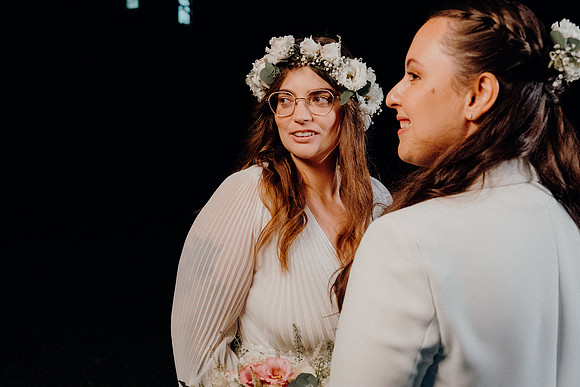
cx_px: 290
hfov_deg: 48.4
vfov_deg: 33.4
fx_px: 645
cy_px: 194
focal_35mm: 40
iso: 5000
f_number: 3.5
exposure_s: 1/160
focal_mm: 27
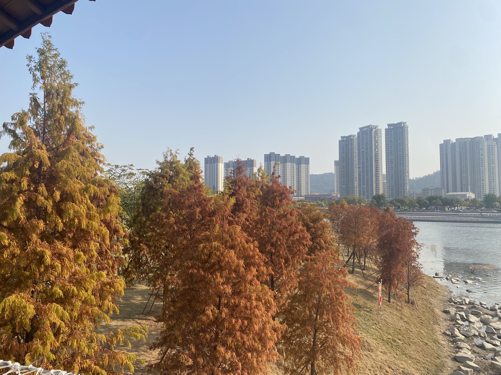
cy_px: 188
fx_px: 376
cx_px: 250
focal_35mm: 26
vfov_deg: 53.1
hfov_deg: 67.3
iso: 32
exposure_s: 1/3846
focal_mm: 4.25
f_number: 1.8
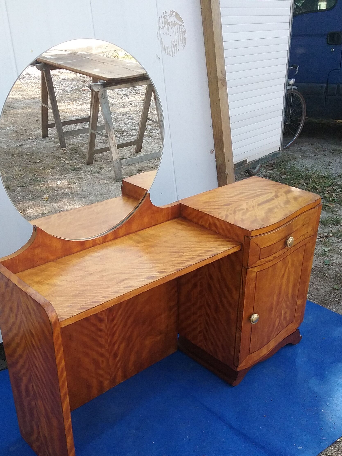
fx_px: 474
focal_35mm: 36
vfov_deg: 51.1
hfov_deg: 39.6
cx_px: 160
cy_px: 264
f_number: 2.2
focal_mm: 3.3
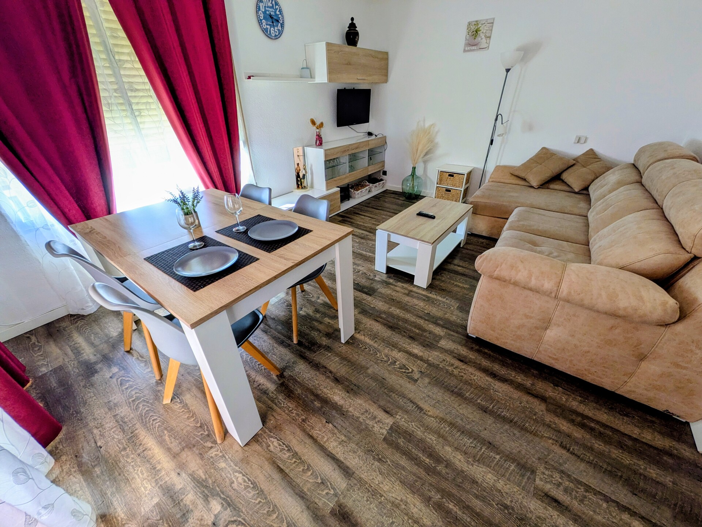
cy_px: 264
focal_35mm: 14
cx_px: 351
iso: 63
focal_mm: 1.83
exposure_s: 1/100
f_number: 2.2
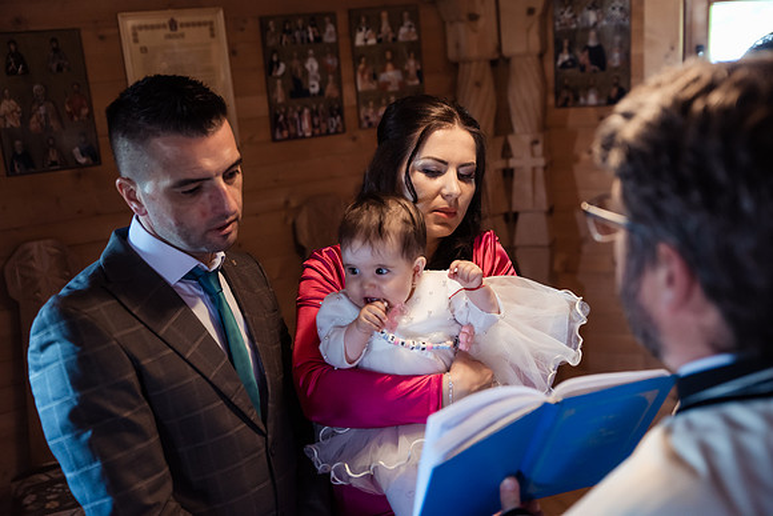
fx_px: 859
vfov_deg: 33.4
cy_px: 258
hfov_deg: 48.4
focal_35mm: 40
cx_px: 386
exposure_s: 1/100
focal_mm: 40
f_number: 2.8
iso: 2000
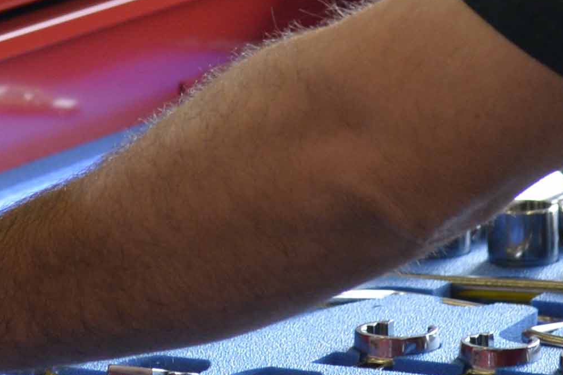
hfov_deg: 5.5
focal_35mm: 376
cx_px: 7
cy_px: -292
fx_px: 5882
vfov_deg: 3.6
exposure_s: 1/250
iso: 800
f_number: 4
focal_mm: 62
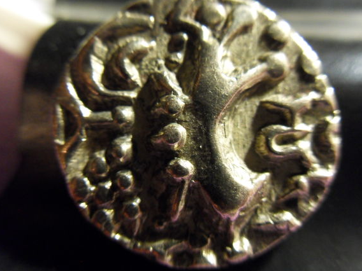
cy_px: 129
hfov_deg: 50.1
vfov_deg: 38.7
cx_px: 189
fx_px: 387
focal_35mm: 37
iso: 400
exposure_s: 1/10
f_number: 3.5
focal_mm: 6.3
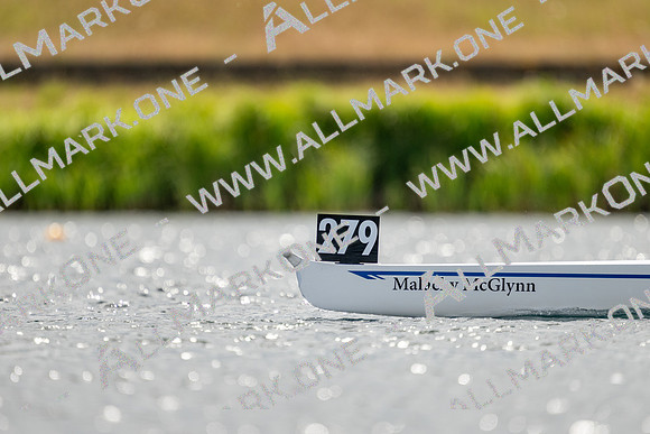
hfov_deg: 2.3
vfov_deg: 1.5
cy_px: 217
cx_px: 325
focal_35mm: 900
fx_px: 16253
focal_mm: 600
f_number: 4
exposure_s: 1/1600
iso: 160
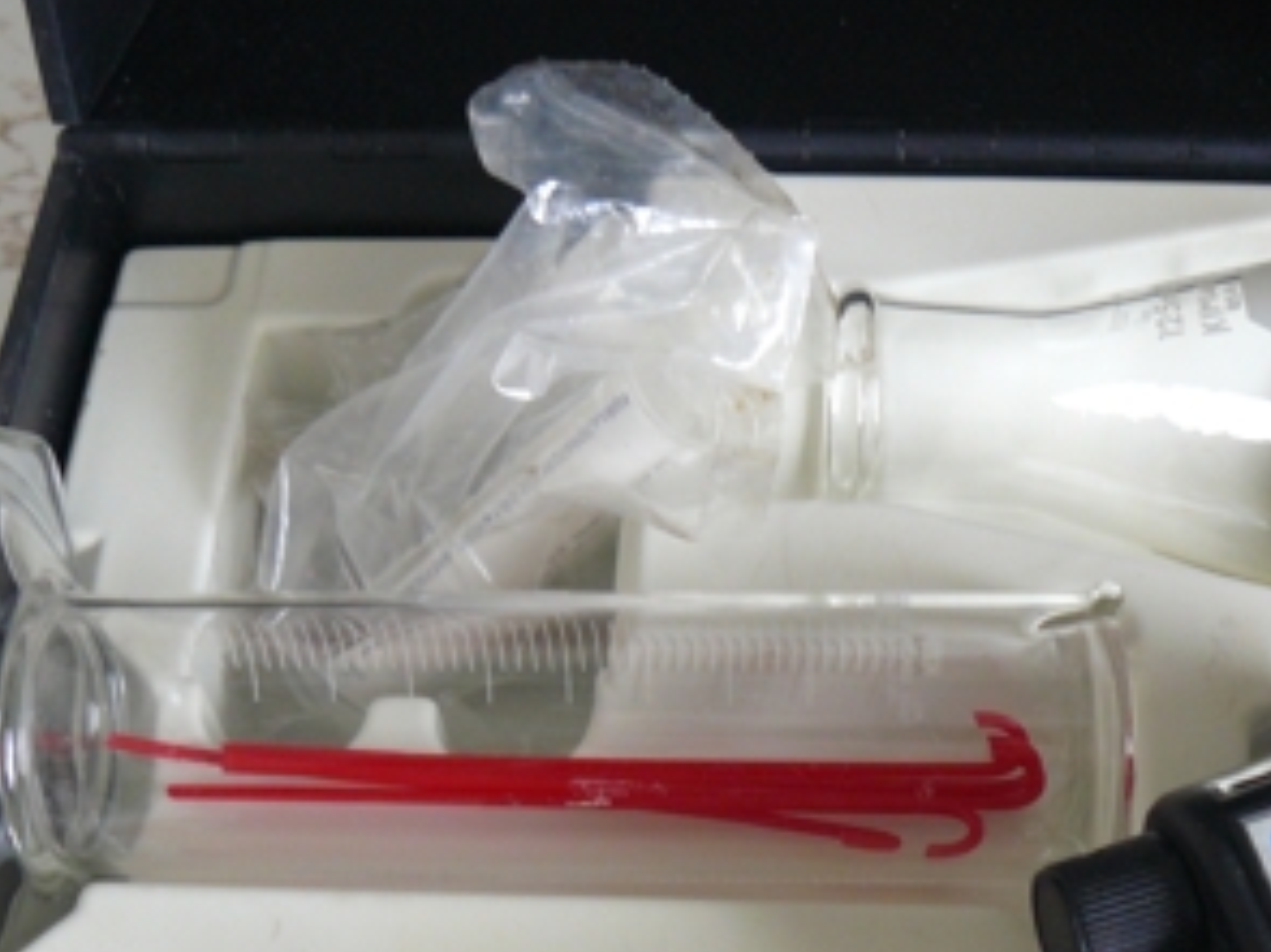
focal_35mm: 61
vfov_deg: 23.7
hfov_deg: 31.5
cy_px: 730
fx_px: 2239
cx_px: 797
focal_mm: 6
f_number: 2.8
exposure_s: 1/6
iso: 200
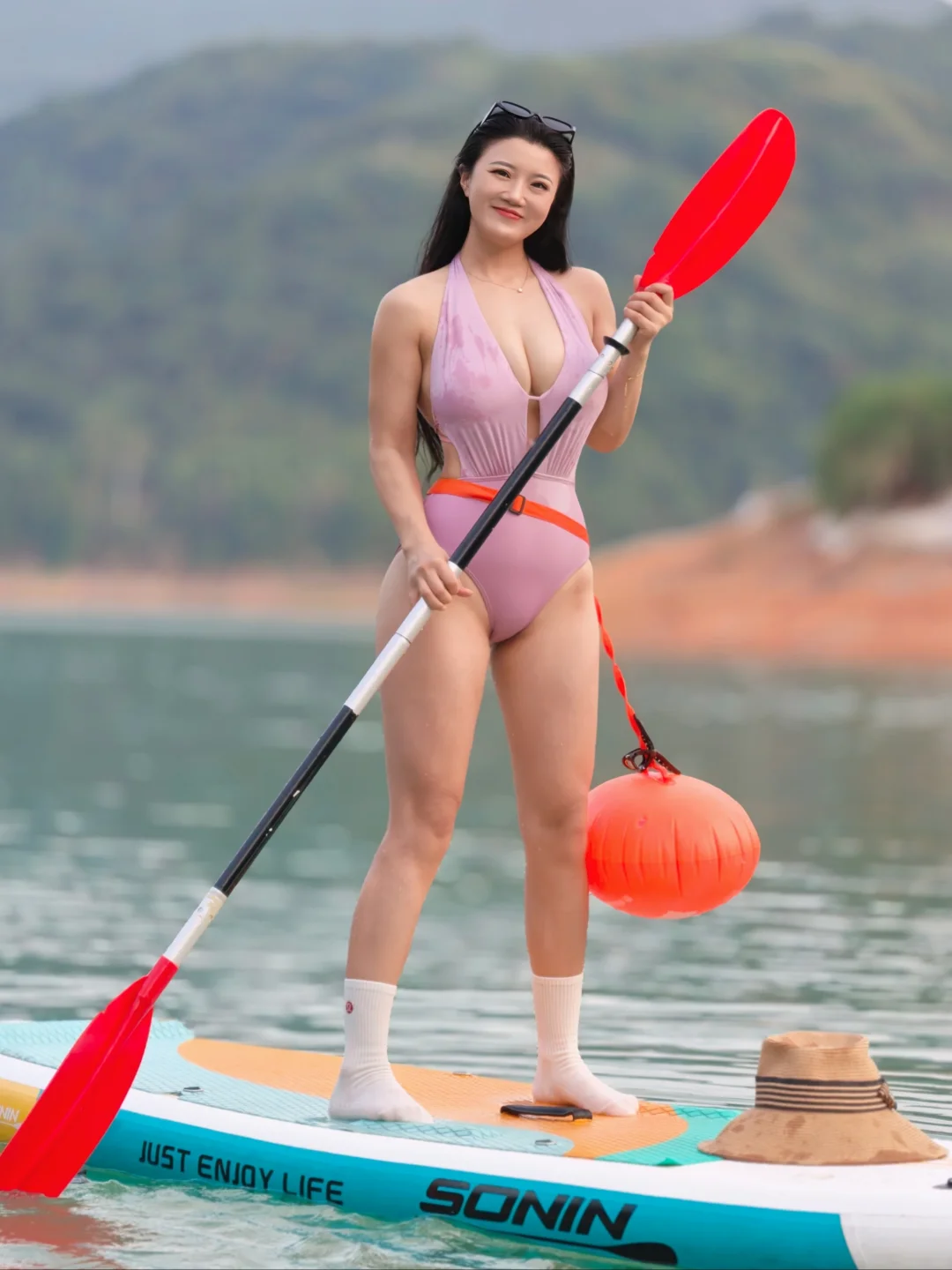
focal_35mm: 135
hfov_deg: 11.0
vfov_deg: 14.6
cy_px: 635
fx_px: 4950
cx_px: 476
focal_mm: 24.85
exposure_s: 1/100
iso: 250
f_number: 1.4
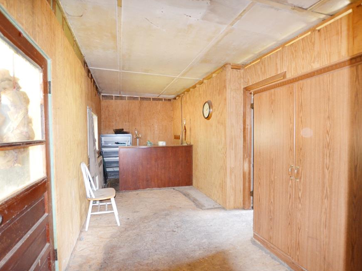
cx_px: 166
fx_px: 178
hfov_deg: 90.8
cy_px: 140
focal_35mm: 17
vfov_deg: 74.7
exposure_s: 1/60
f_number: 3.5
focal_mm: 10
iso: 1600
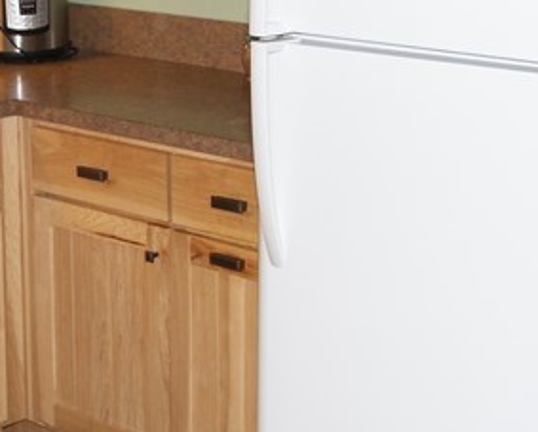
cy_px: 105
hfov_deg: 19.5
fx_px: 1546
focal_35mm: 97
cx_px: 77
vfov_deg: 15.8
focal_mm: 18
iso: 400
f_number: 5.6
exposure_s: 1/60
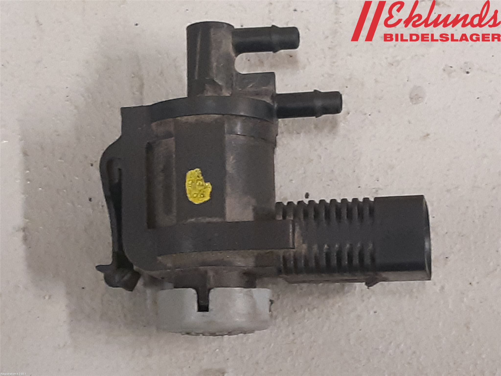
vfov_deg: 53.1
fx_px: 376
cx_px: 250
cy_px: 188
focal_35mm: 26
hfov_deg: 67.3
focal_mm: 3.93
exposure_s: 1/50
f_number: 1.7
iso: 250
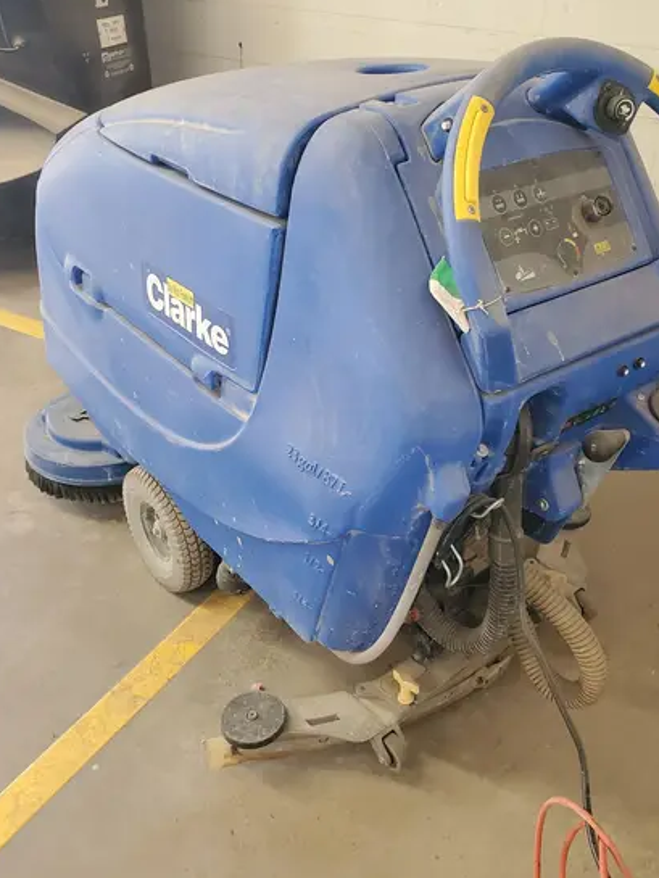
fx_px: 888
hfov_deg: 40.4
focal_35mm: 35
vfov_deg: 52.6
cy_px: 420
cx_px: 409
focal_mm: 4.3
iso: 320
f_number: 2.4
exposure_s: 1/40
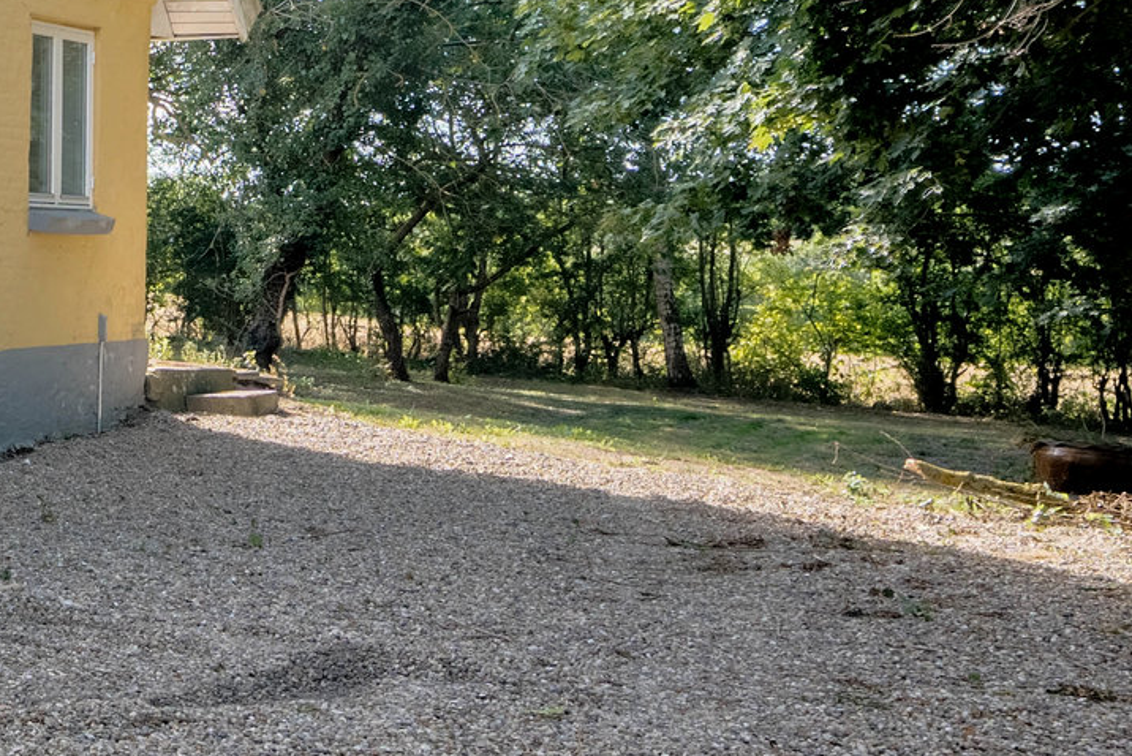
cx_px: -1037
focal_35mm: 67
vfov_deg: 20.2
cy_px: 229
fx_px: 2108
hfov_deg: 19.6
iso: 100
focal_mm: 16
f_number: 8
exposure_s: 1/1000
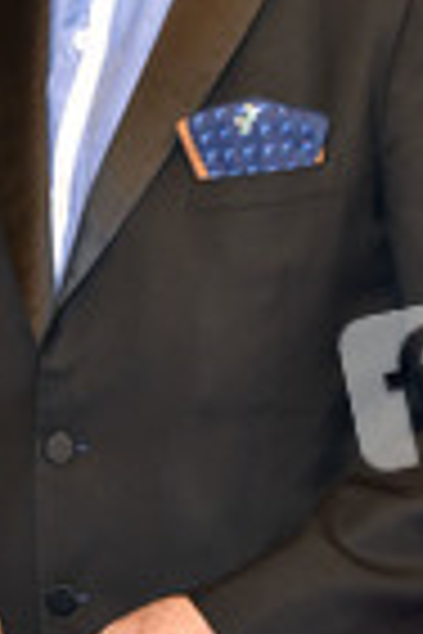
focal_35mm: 204
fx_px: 3595
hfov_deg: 6.7
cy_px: 139
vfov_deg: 10.1
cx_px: 162
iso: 1600
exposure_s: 1/250
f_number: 5.6
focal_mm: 72
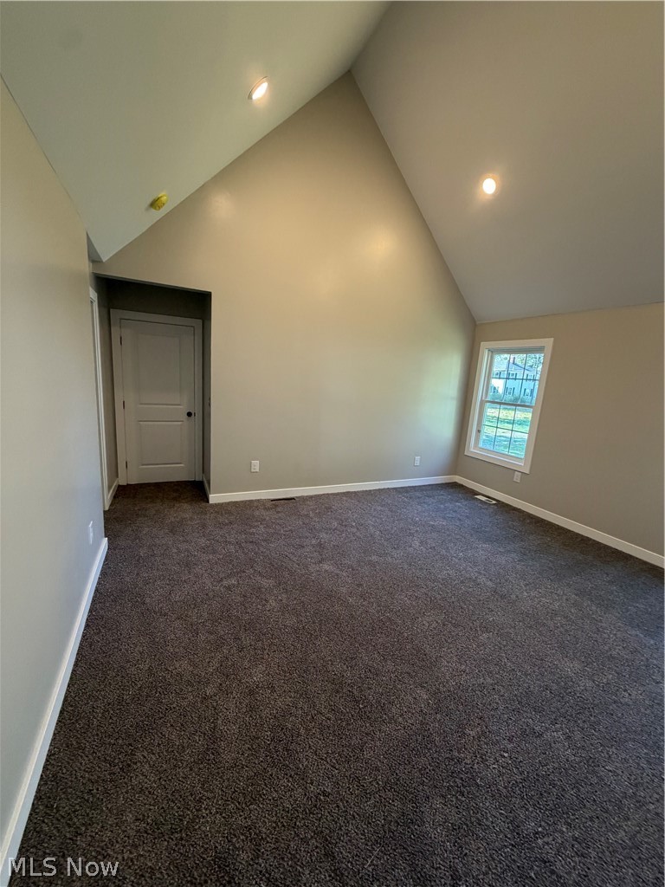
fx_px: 359
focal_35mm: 14
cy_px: 444
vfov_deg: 102.1
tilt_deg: -10.2
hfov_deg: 85.7
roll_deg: -4.7
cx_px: 332
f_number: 2.2
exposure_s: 1/60
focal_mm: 2.22
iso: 250
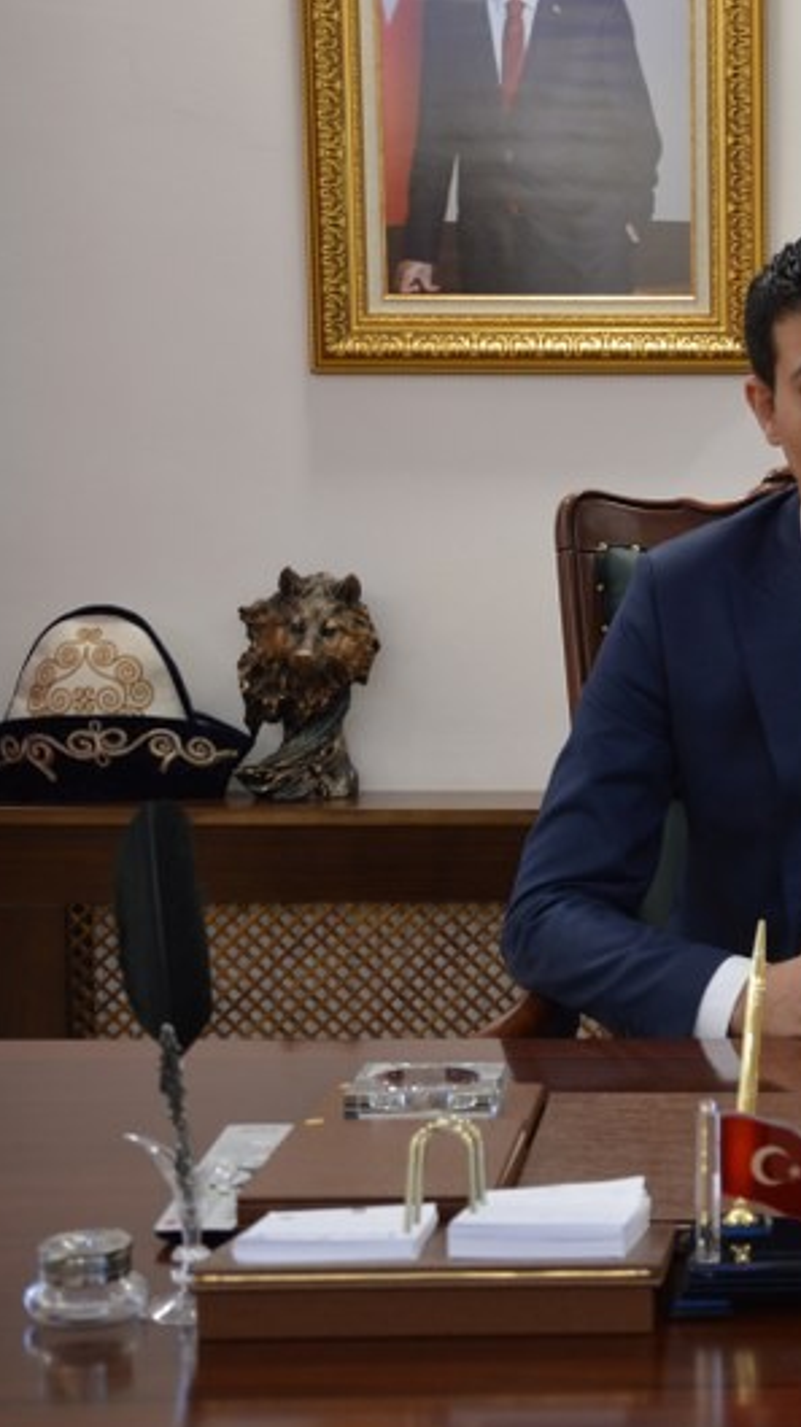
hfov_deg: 15.4
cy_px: 715
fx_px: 2874
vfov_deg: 27.9
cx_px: 885
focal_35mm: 76
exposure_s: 1/50
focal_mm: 32
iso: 400
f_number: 4.2
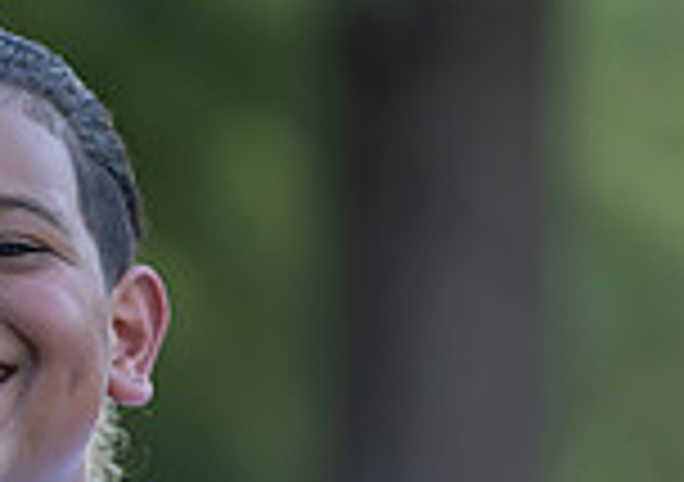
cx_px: -26
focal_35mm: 687
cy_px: 752
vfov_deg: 2.1
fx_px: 13281
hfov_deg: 2.9
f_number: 2.8
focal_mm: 167
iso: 200
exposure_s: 1/400
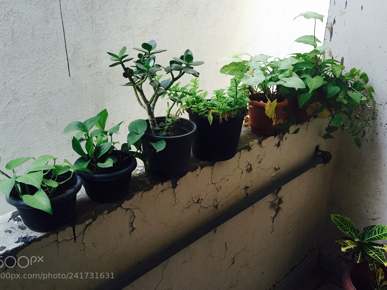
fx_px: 347
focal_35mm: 31
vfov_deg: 45.4
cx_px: 186
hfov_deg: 58.3
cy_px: 141
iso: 64
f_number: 2.2
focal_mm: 4.15
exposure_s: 1/33
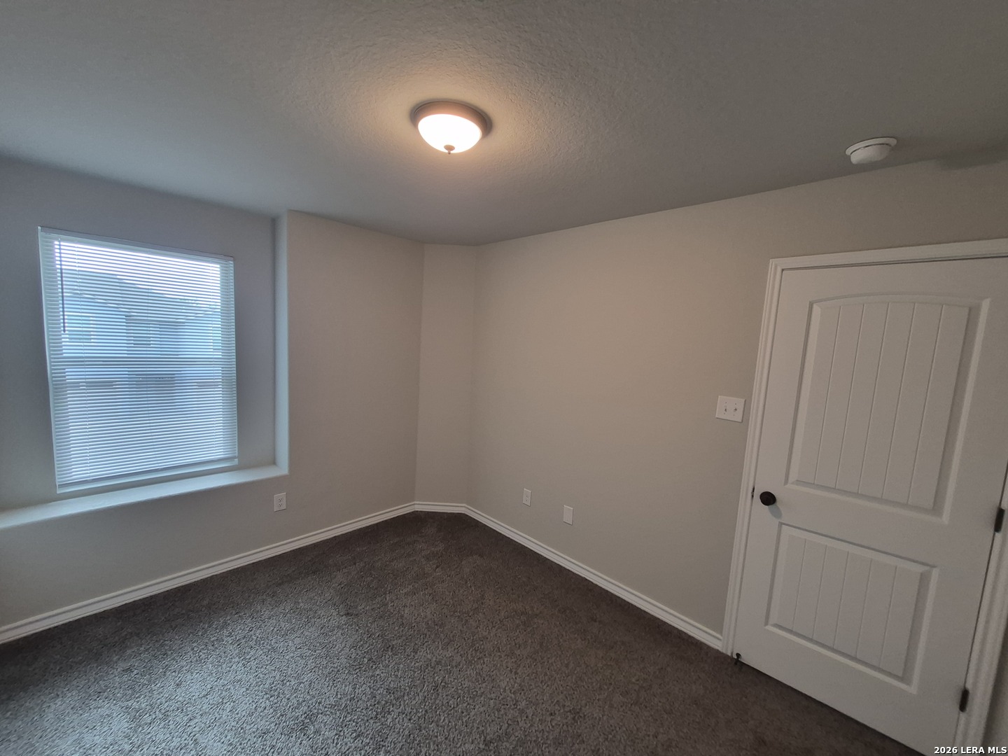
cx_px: 504
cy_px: 378
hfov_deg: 106.2
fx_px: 379
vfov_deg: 89.9
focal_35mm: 13
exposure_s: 1/60
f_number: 2.2
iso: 160
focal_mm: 1.74
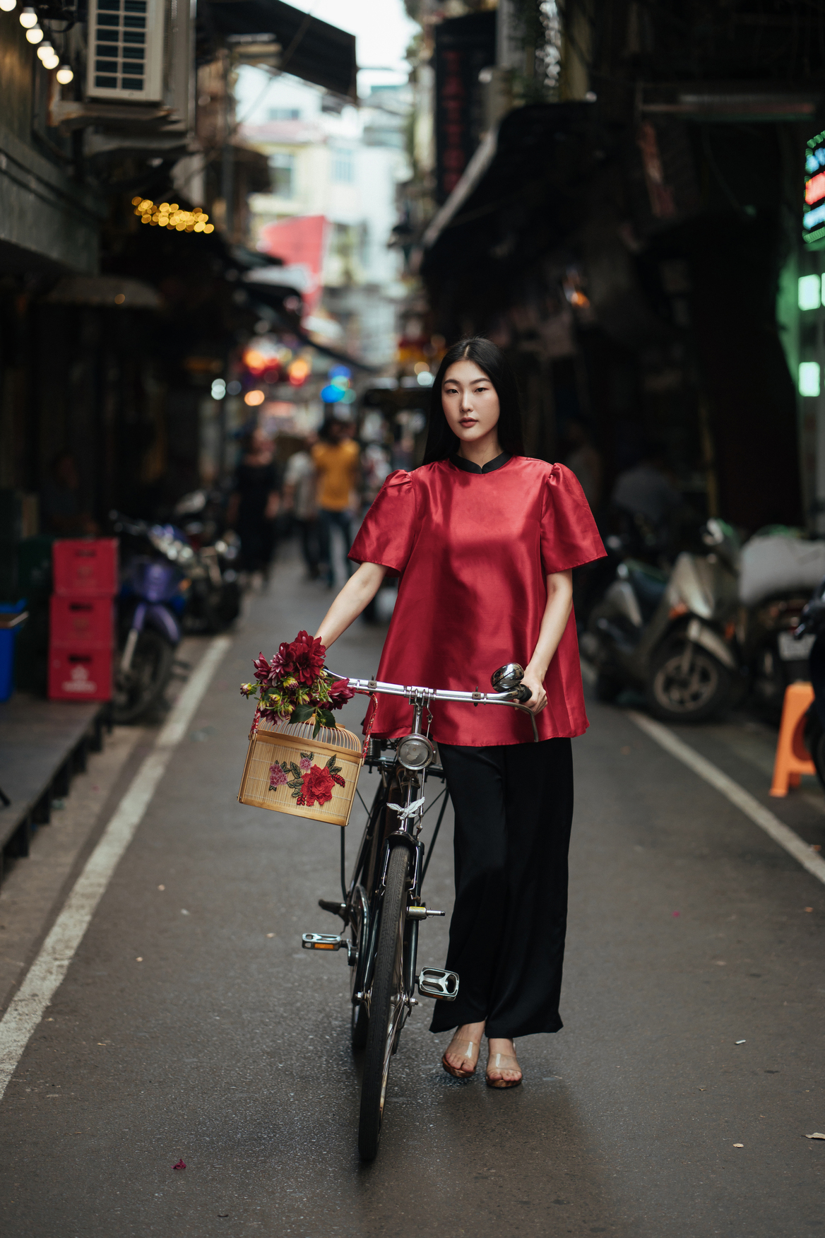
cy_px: 619
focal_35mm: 85
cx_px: 412
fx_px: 2922
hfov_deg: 16.1
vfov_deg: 23.9
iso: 250
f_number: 2
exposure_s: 1/500
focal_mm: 85
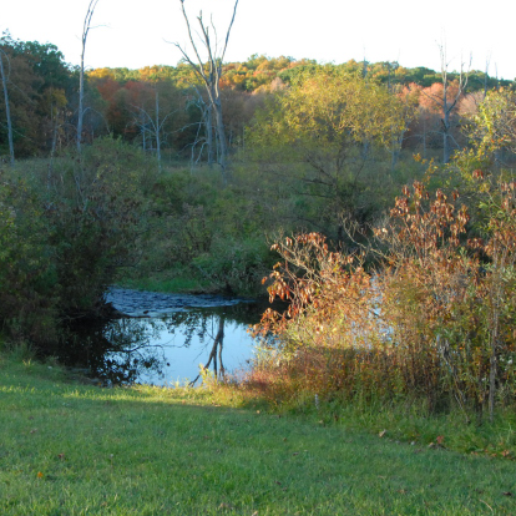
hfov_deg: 24.9
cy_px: 277
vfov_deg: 25.0
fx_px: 1164
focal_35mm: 69
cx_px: 181
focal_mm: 28
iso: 800
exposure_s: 1/200
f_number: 7.1
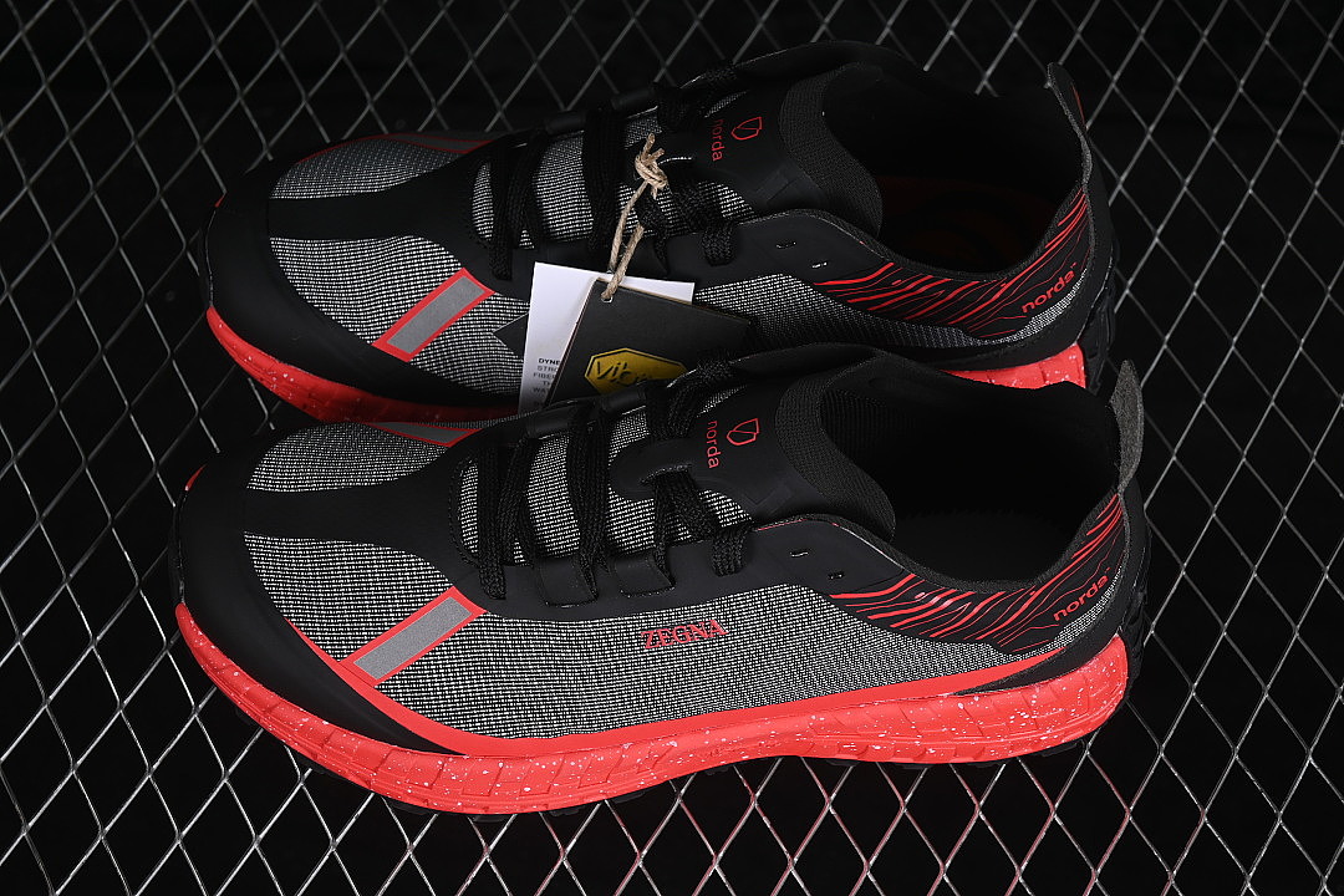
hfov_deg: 27.0
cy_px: 448
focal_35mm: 75
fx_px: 2800
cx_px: 672
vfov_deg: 18.2
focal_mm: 50
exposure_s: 1/50
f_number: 6.3
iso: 160
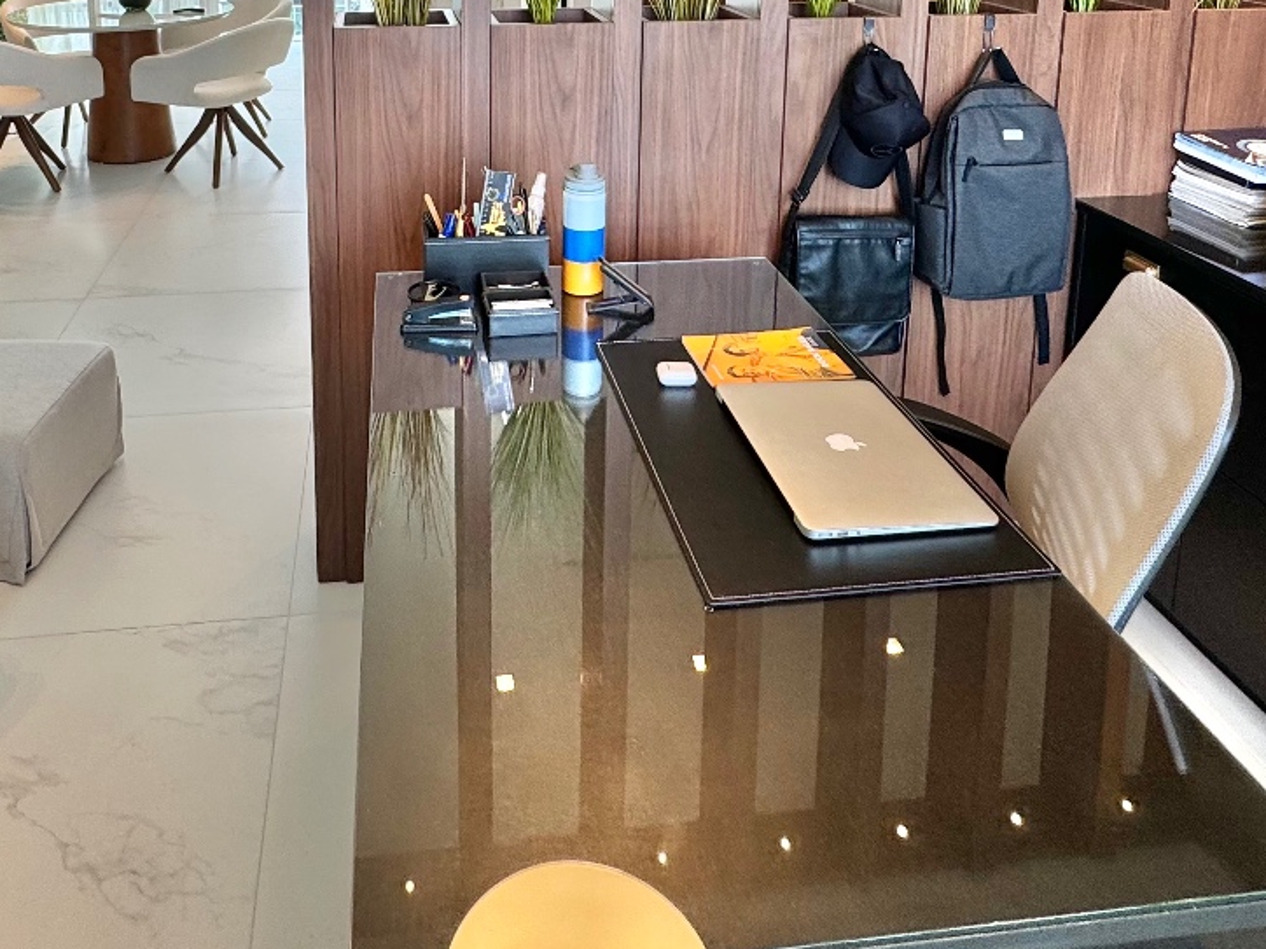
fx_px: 1061
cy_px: 34
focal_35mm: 29
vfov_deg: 42.6
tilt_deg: -9.2
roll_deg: -0.3
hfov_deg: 61.2
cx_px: 511
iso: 50
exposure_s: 1/120
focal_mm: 2.22
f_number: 2.2
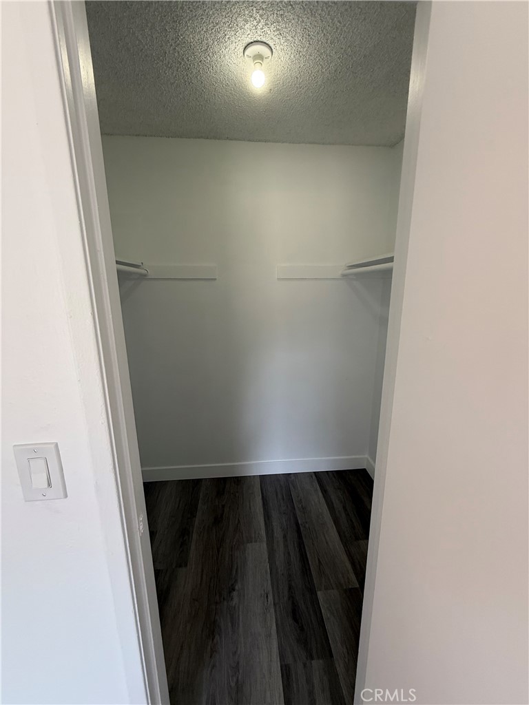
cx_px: 264
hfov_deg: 85.7
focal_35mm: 14
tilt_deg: -10.5
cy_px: 352
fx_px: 285
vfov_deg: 102.1
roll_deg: +2.0
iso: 160
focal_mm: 2.22
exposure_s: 1/99
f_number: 2.2
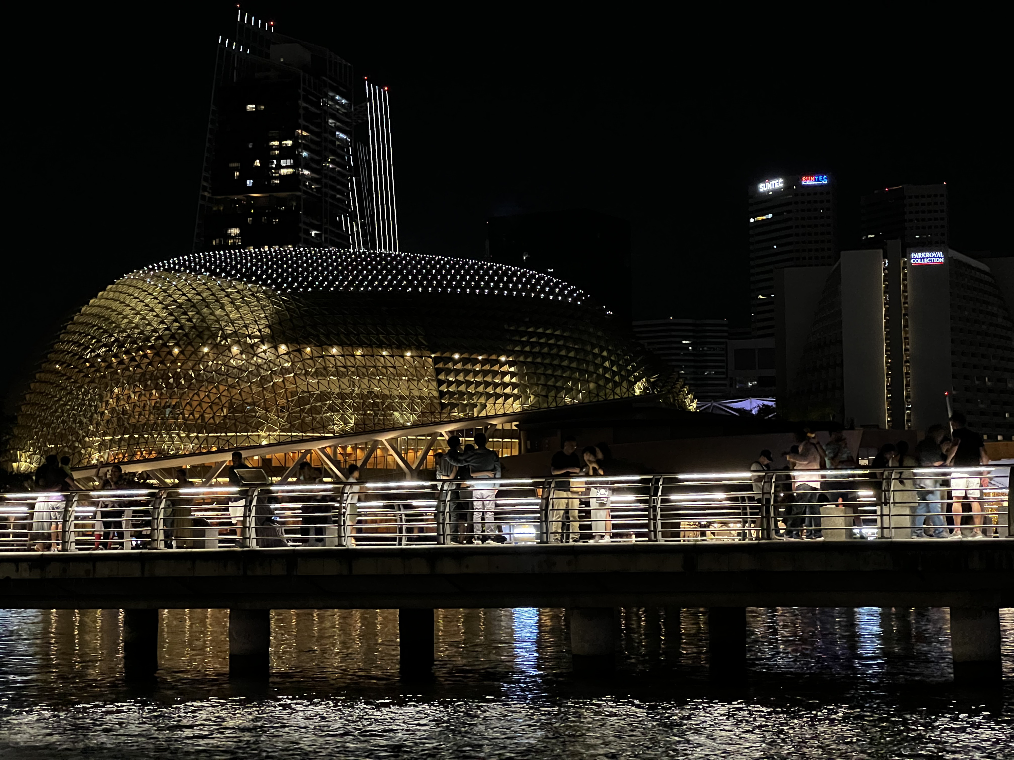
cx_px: 507
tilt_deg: +6.1
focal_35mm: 77
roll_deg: +1.1
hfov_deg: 25.3
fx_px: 2256
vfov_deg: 19.1
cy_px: 380
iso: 1600
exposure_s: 1/25
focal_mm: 9
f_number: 2.8
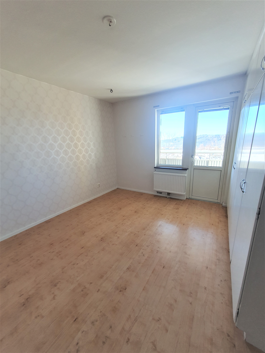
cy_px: 176
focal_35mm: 13
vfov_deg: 106.2
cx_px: 132
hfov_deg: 89.9
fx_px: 133
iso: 64
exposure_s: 1/100
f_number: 2.2
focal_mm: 1.8
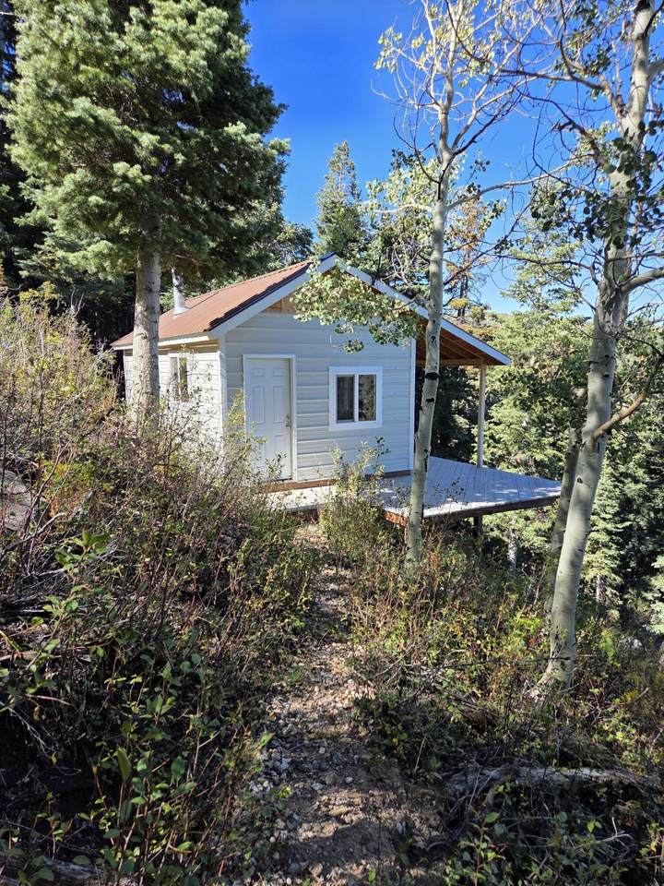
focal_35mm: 23
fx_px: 588
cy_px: 443
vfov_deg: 73.9
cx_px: 332
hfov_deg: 58.9
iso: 80
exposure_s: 1/1849
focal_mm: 5.4
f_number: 1.8
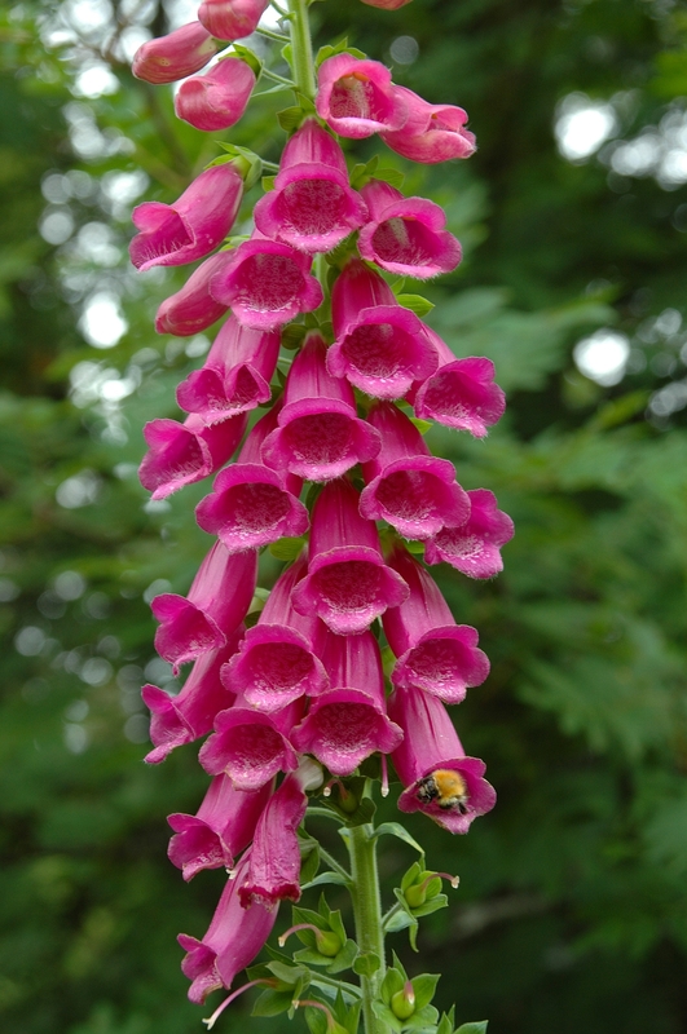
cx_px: 344
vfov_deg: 26.0
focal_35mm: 78
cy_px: 517
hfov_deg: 17.4
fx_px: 2239
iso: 200
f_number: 7.1
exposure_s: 1/100
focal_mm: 52
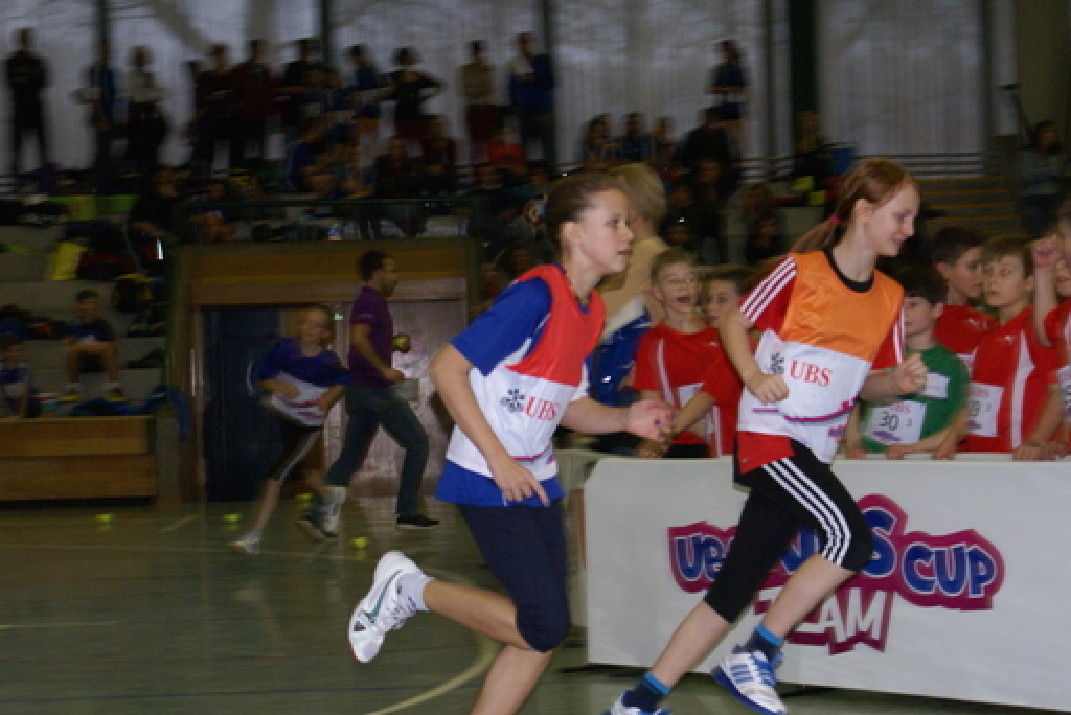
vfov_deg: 14.4
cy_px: 369
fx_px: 2828
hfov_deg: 21.4
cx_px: 559
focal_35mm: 95
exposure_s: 1/100
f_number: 5.6
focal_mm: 60
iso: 800
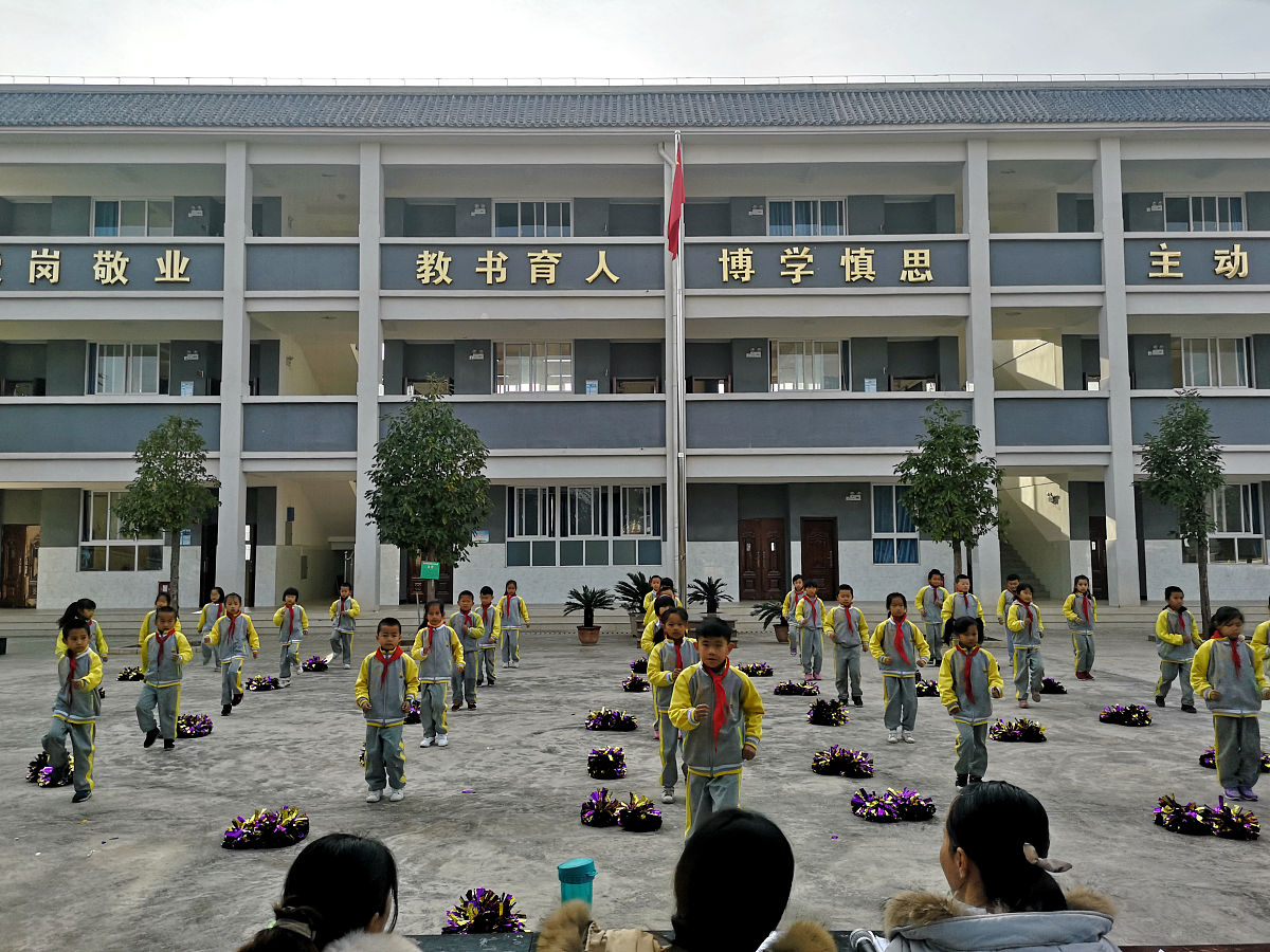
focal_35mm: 27
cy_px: 476
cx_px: 635
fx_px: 991
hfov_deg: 65.3
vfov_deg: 51.4
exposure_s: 1/2083
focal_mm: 3.95
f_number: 1.8
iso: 50
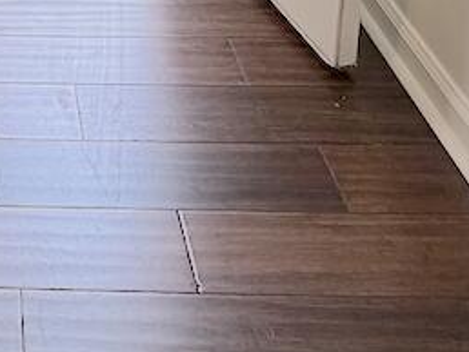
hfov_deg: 27.6
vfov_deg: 16.4
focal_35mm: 65
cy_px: -379
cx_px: -25
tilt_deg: -10.7
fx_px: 881
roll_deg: +0.6
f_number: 2.2
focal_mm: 2.22
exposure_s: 1/120
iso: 50
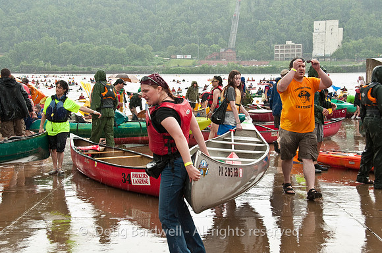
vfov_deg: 25.0
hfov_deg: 36.9
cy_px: 126
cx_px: 191
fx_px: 572
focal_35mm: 54
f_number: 5.6
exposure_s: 1/320
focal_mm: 36
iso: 800
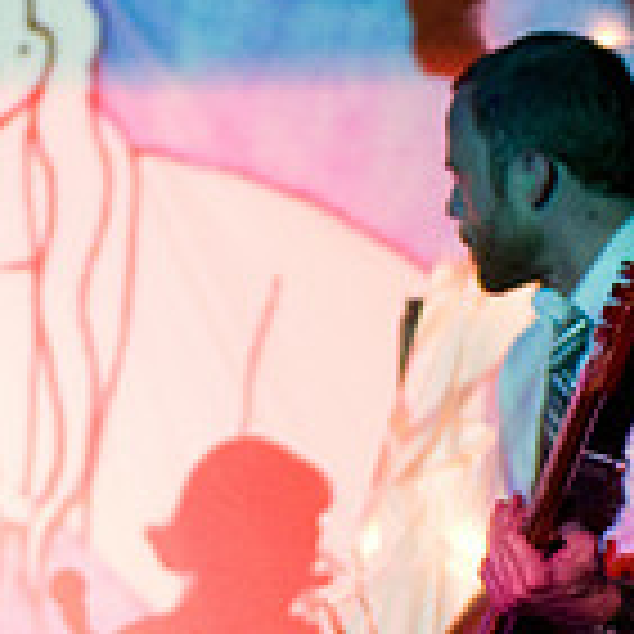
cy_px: 348
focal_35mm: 157
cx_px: -216
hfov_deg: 10.8
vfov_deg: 11.1
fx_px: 3253
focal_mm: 30
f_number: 1.4
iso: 1000
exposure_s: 1/60
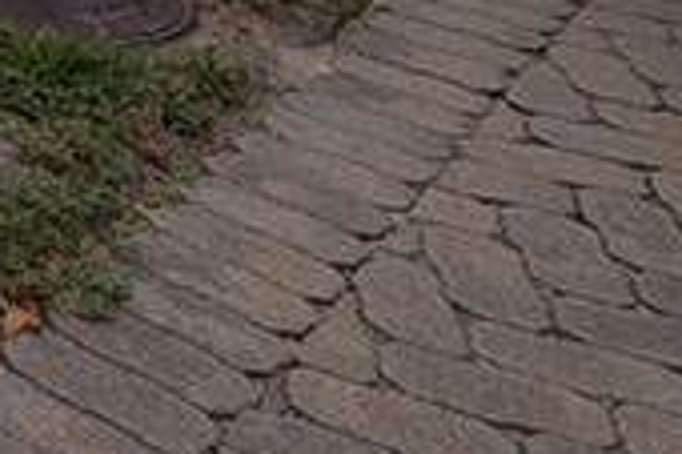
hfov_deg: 16.6
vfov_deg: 12.2
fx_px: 1419
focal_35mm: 75
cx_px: -822
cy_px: -779
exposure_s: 1/1088
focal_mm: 2.23
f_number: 1.95
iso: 42
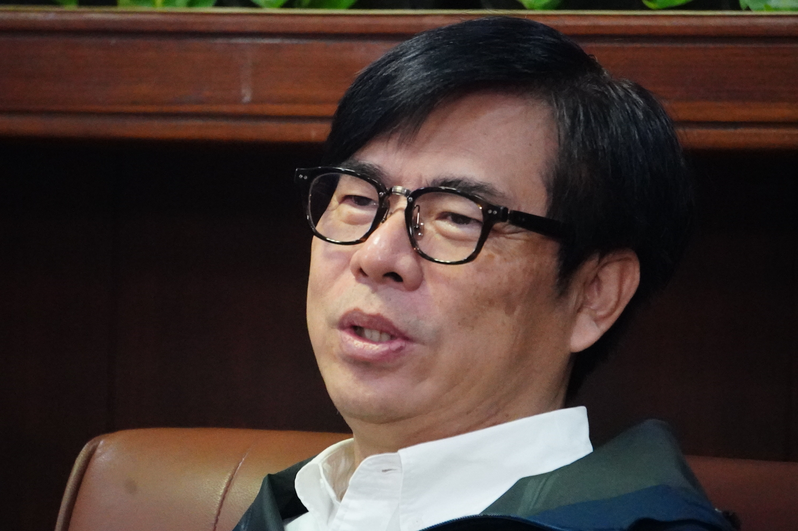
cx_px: 399
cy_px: 266
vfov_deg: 4.4
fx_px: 6976
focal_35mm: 315
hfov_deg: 6.5
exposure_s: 1/400
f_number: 6.3
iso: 20000
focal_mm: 210
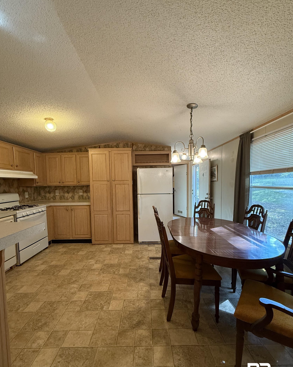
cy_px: 194
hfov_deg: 84.0
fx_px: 163
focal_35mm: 15
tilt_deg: -3.0
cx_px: 146
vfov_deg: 96.7
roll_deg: +0.4
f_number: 2.2
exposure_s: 1/60
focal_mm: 2.22
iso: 320
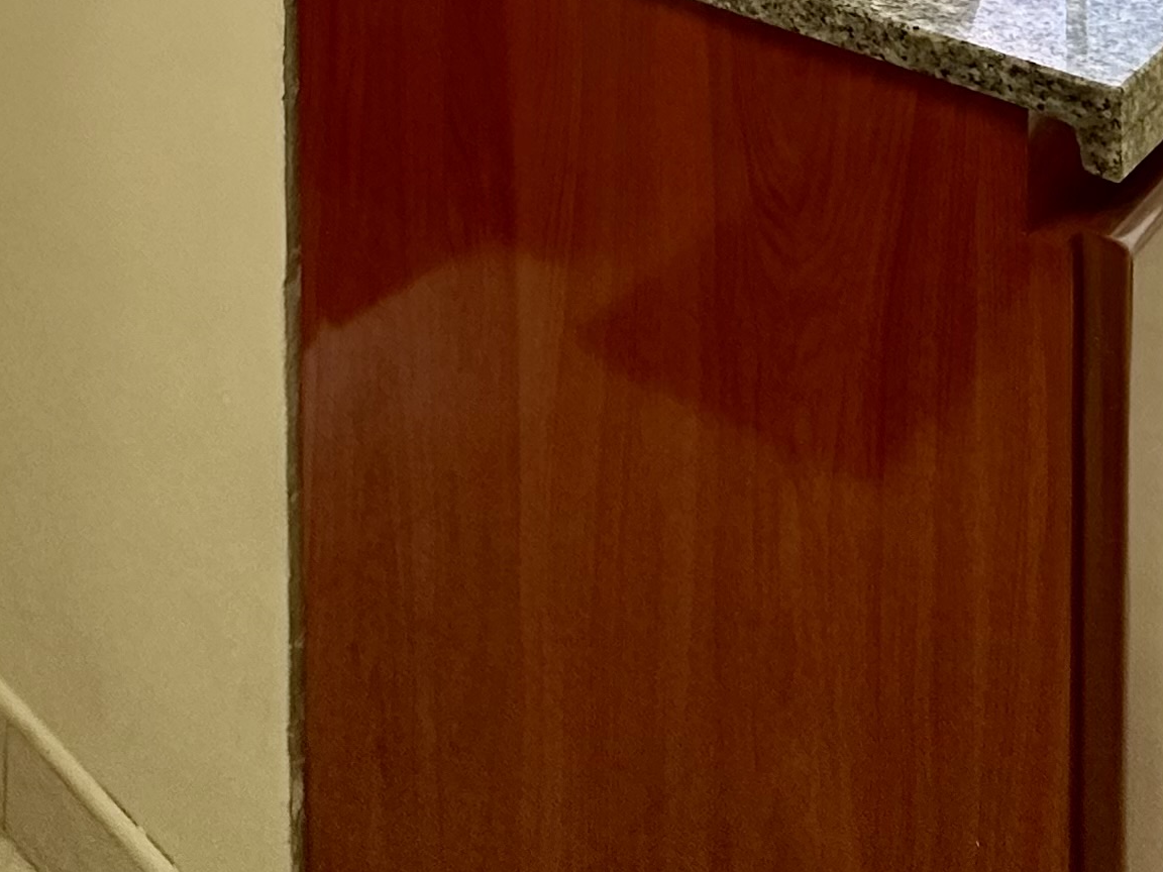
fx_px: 1646
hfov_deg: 38.9
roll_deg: +0.4
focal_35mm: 49
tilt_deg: -1.1
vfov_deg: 21.6
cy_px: -613
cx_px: 596
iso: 200
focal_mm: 2.22
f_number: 2.2
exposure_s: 1/60
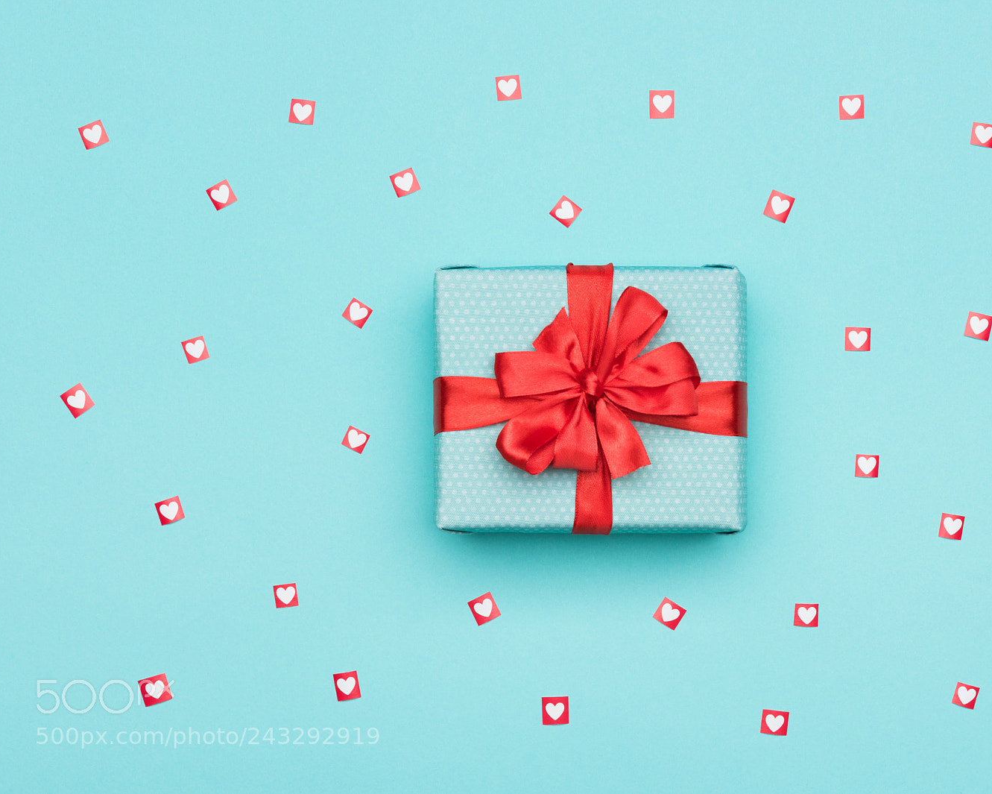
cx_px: 586
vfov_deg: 19.4
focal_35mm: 79
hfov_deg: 24.1
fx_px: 2320
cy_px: 397
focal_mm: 70
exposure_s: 1/200
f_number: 14
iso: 100
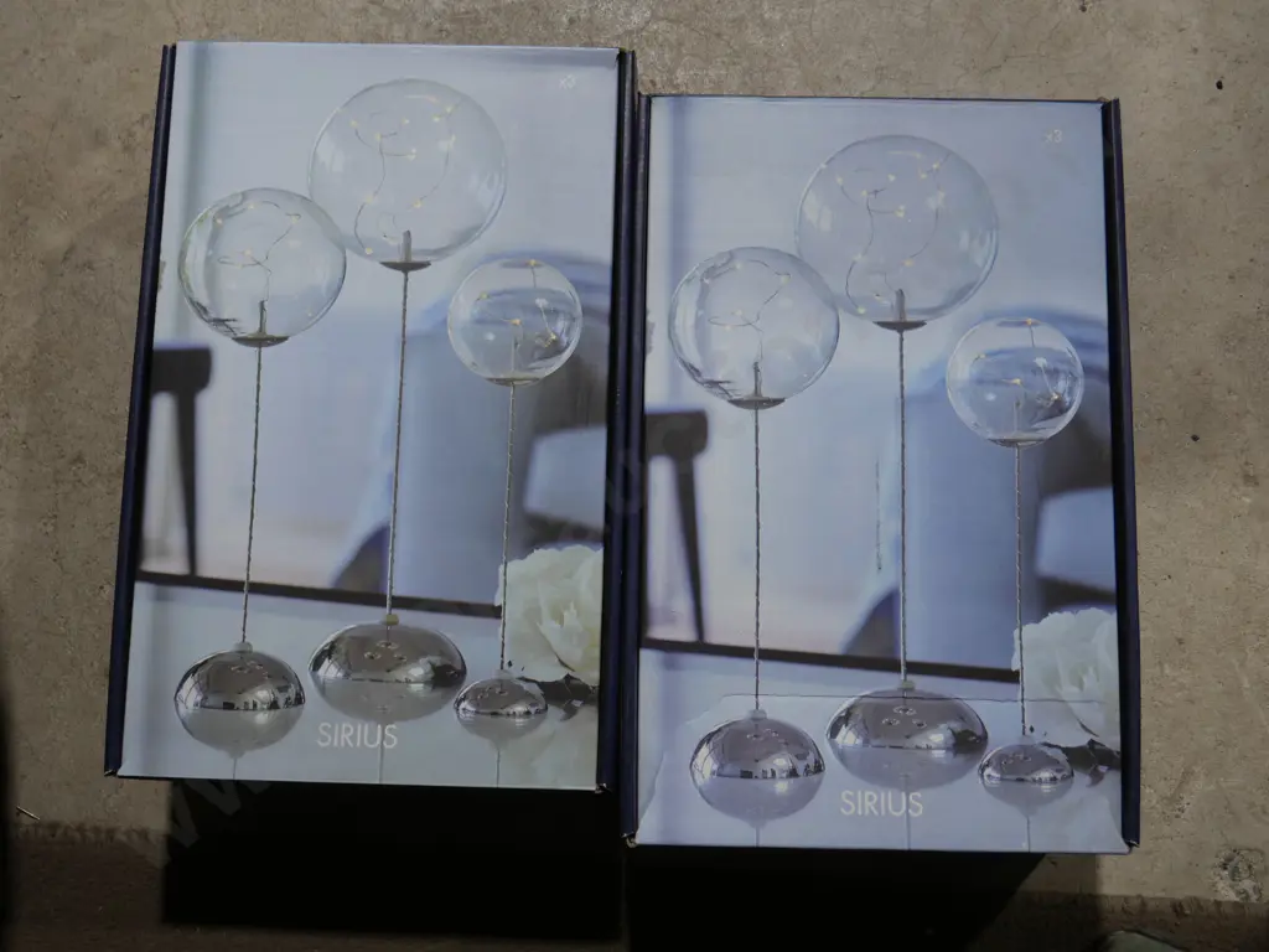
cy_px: 476
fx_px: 1466
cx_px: 634
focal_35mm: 40
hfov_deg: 46.8
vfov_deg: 36.0
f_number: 4.5
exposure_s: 1/60
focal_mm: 20
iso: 250
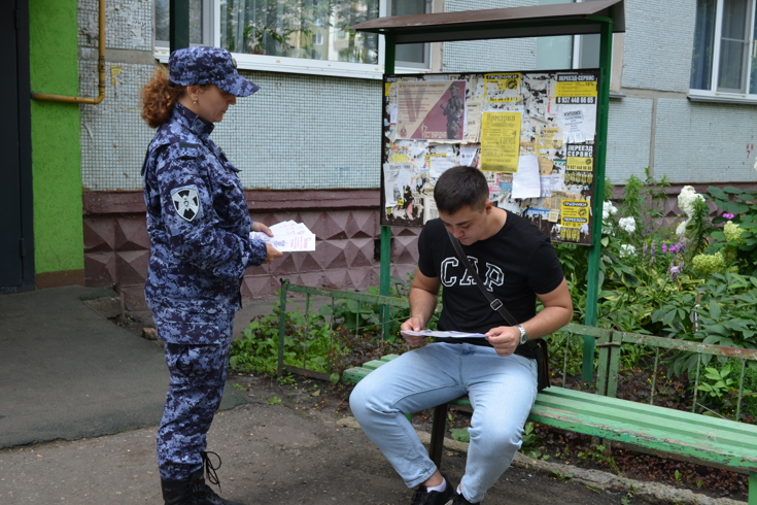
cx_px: 381
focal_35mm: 40
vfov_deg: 33.4
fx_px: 841
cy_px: 257
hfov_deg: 48.5
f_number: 6.3
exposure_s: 1/160
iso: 200
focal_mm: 26
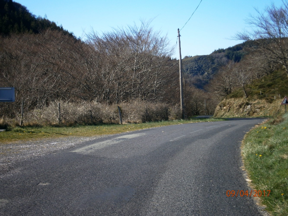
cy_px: 108
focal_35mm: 60
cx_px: 144
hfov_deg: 32.2
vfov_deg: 24.4
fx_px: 499
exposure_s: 1/60
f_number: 11
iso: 80
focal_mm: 10.7
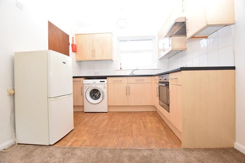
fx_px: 102
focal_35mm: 15
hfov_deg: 100.4
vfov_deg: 77.3
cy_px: 82
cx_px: 122
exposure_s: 1/100
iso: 800
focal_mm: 10
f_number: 5
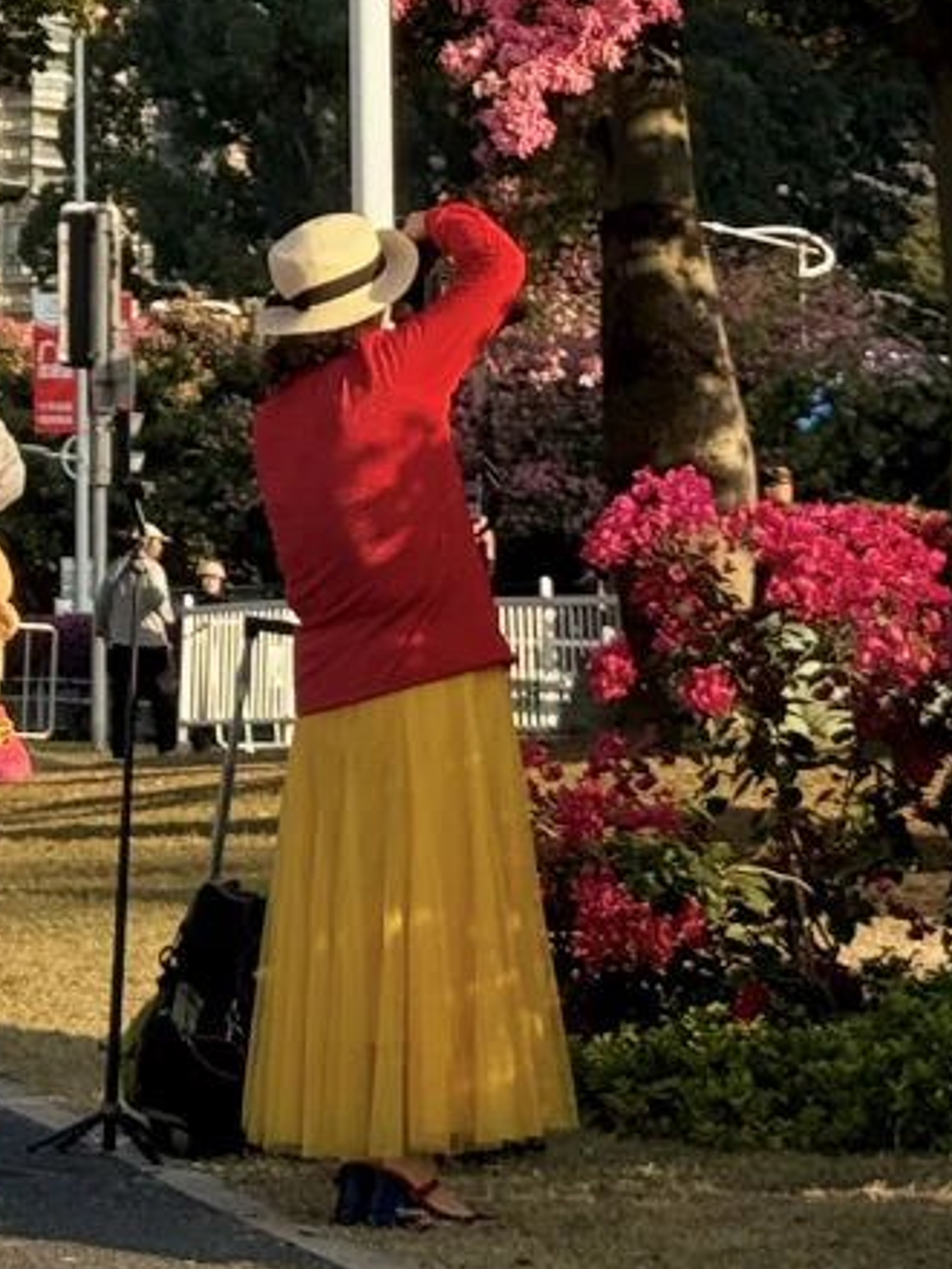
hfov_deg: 9.3
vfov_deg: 11.9
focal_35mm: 157
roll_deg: -1.9
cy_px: -712
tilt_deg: +14.5
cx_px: -332
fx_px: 5757
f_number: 1.78
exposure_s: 1/2088
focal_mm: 6.76
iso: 64
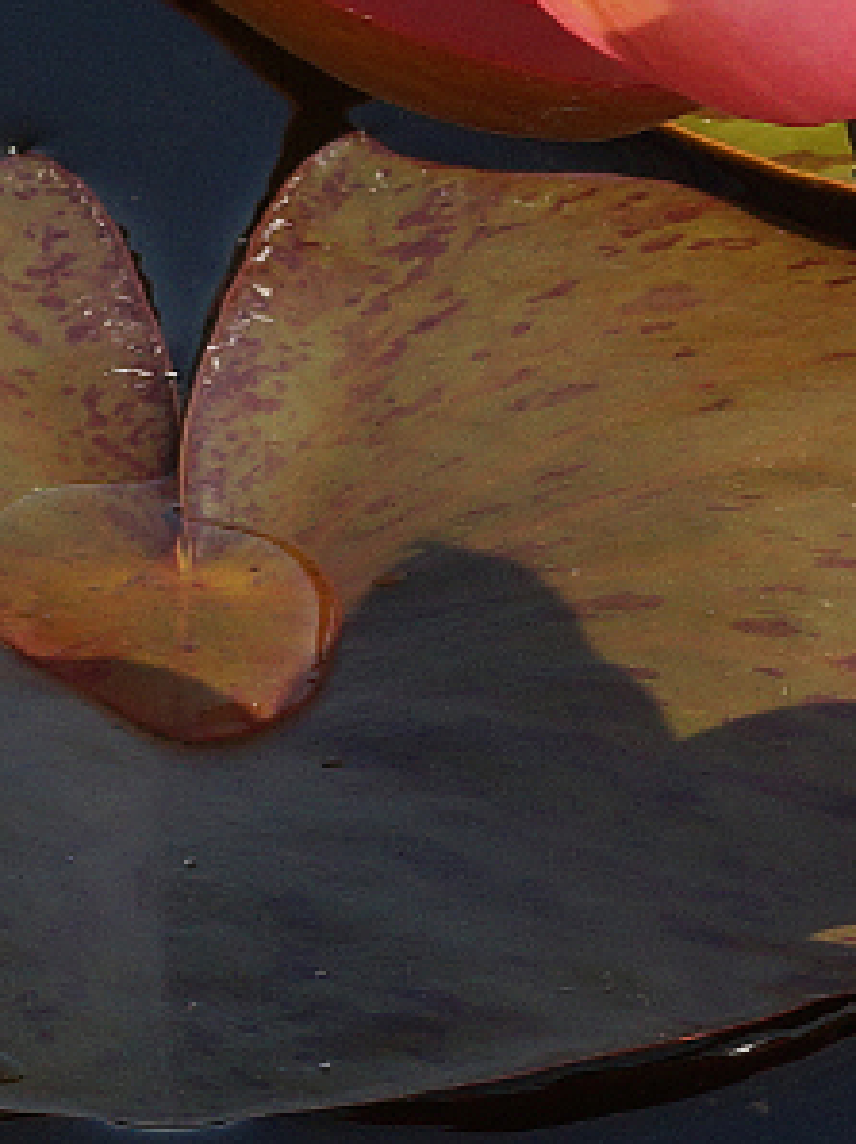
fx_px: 19184
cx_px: 564
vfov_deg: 3.4
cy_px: -238
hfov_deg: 2.6
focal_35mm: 581
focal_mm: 100
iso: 200
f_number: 13
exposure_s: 1/160
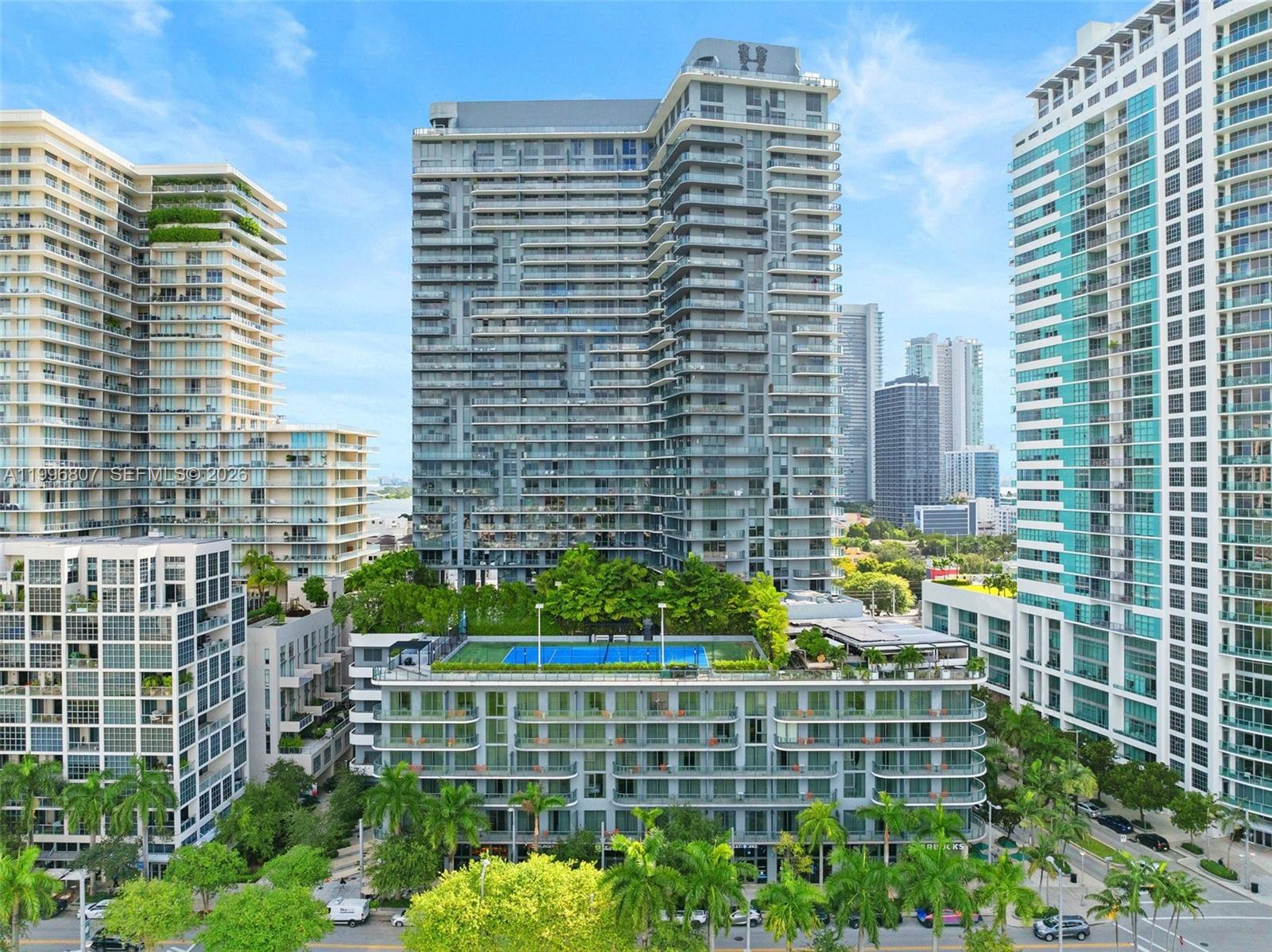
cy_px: 476
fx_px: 881
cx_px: 636
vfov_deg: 56.7
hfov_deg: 71.6
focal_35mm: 24
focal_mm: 12.29
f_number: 2.8
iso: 380
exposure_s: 1/2000
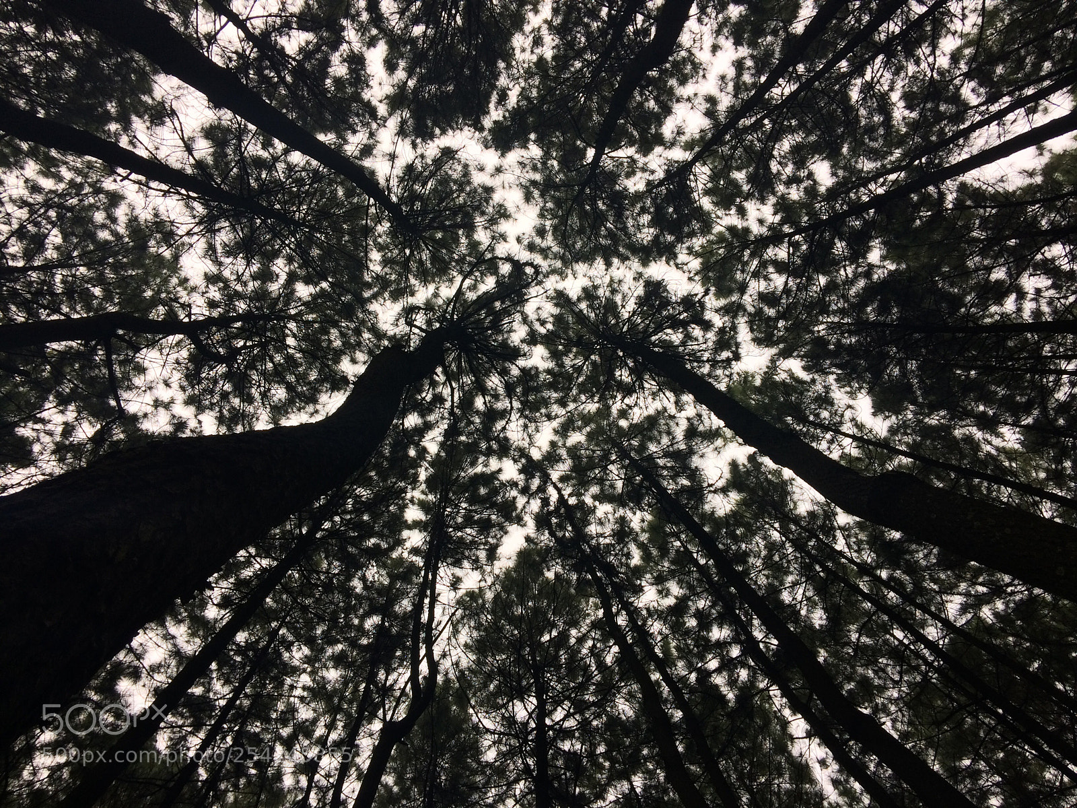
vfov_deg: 48.2
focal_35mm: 29
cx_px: 538
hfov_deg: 61.7
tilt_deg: +81.9
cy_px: 404
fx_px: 902
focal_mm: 4.15
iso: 32
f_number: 2.2
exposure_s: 1/100
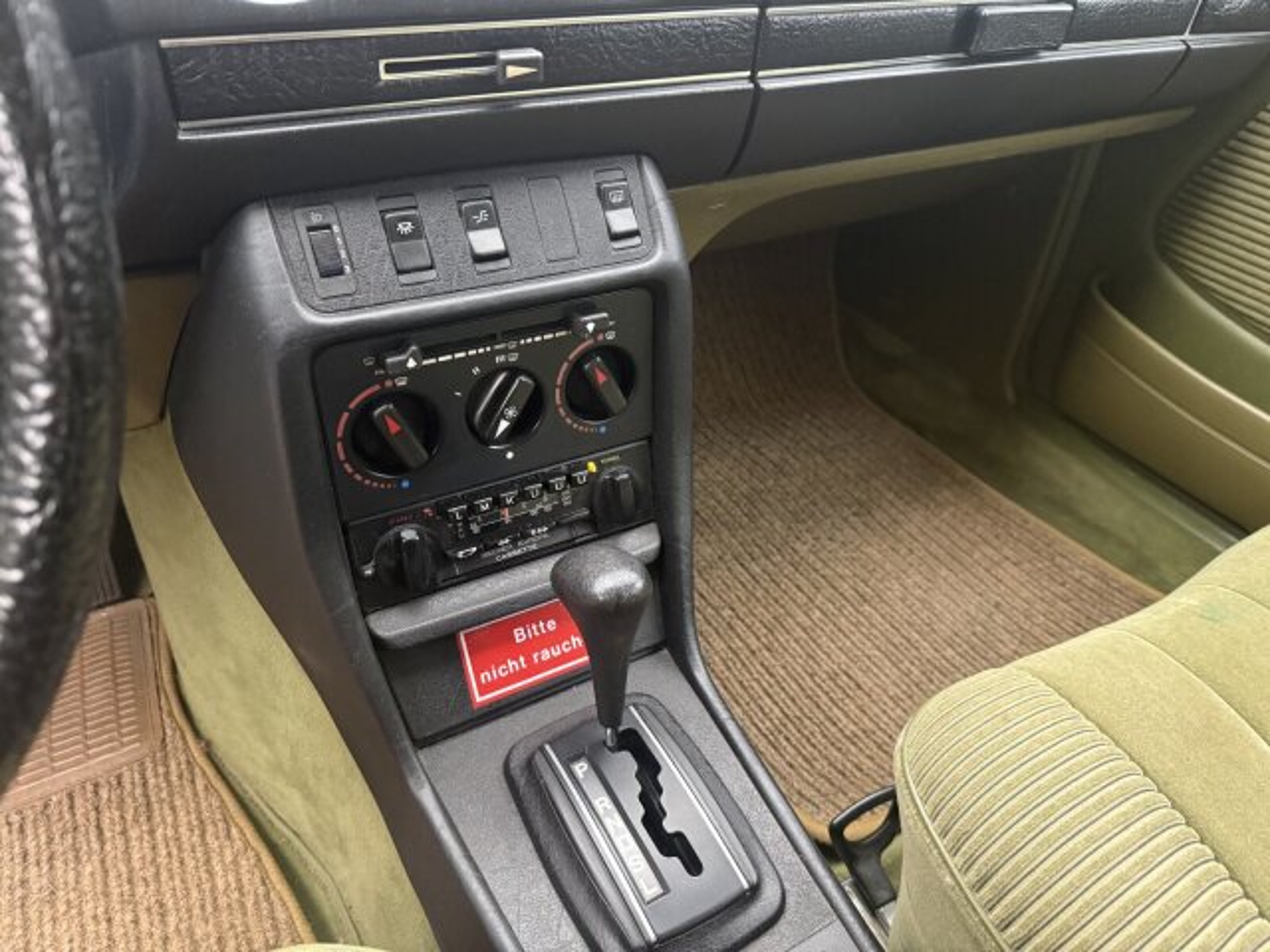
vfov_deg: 56.8
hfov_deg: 71.6
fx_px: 881
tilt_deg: -37.6
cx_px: 635
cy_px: 476
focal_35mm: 24
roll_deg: -6.1
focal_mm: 6.76
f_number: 1.78
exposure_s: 1/33
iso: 1000
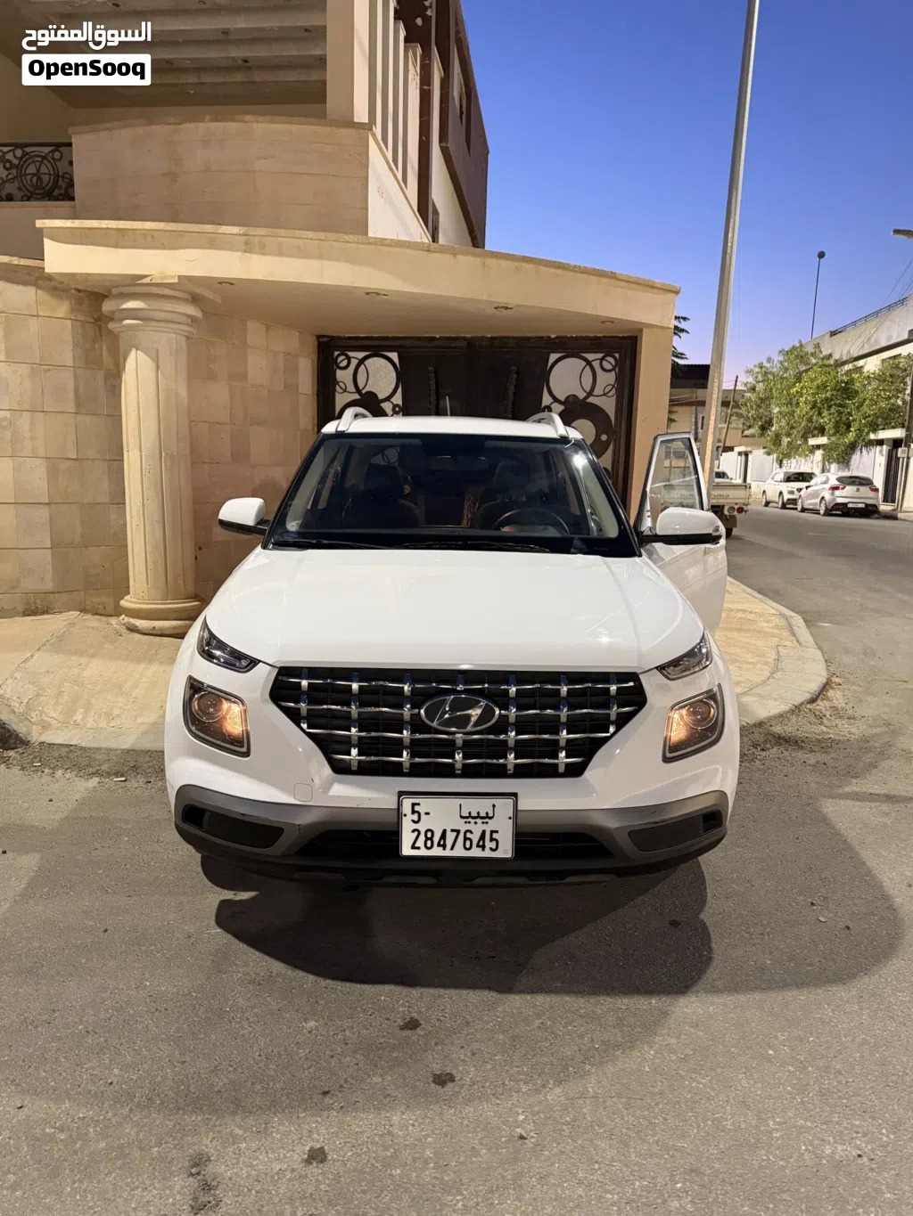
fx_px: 844
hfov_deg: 56.8
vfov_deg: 71.6
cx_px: 456
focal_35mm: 24
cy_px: 608
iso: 800
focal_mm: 6.76
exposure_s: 1/50
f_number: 1.78
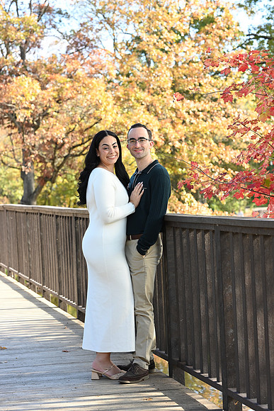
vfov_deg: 23.9
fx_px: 970
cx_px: 137
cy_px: 206
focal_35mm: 85
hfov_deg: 16.1
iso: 320
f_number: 5.6
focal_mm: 85
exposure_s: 1/160
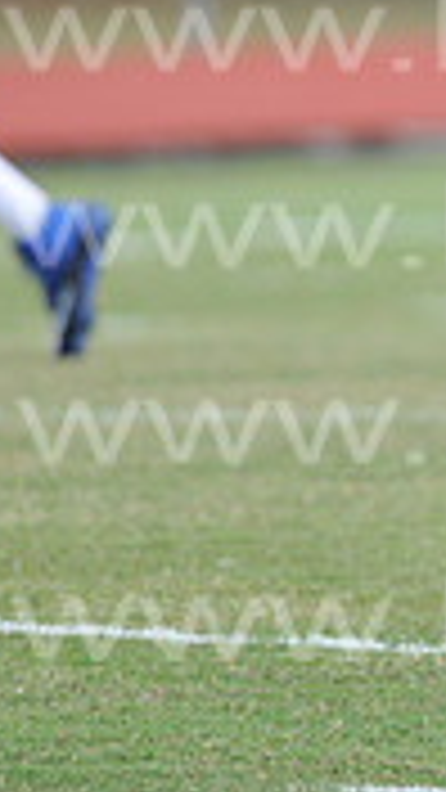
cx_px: 1032
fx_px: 21718
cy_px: -58
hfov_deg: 1.2
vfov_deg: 2.1
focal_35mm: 1033
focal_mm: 300
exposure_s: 1/800
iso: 1000
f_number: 4
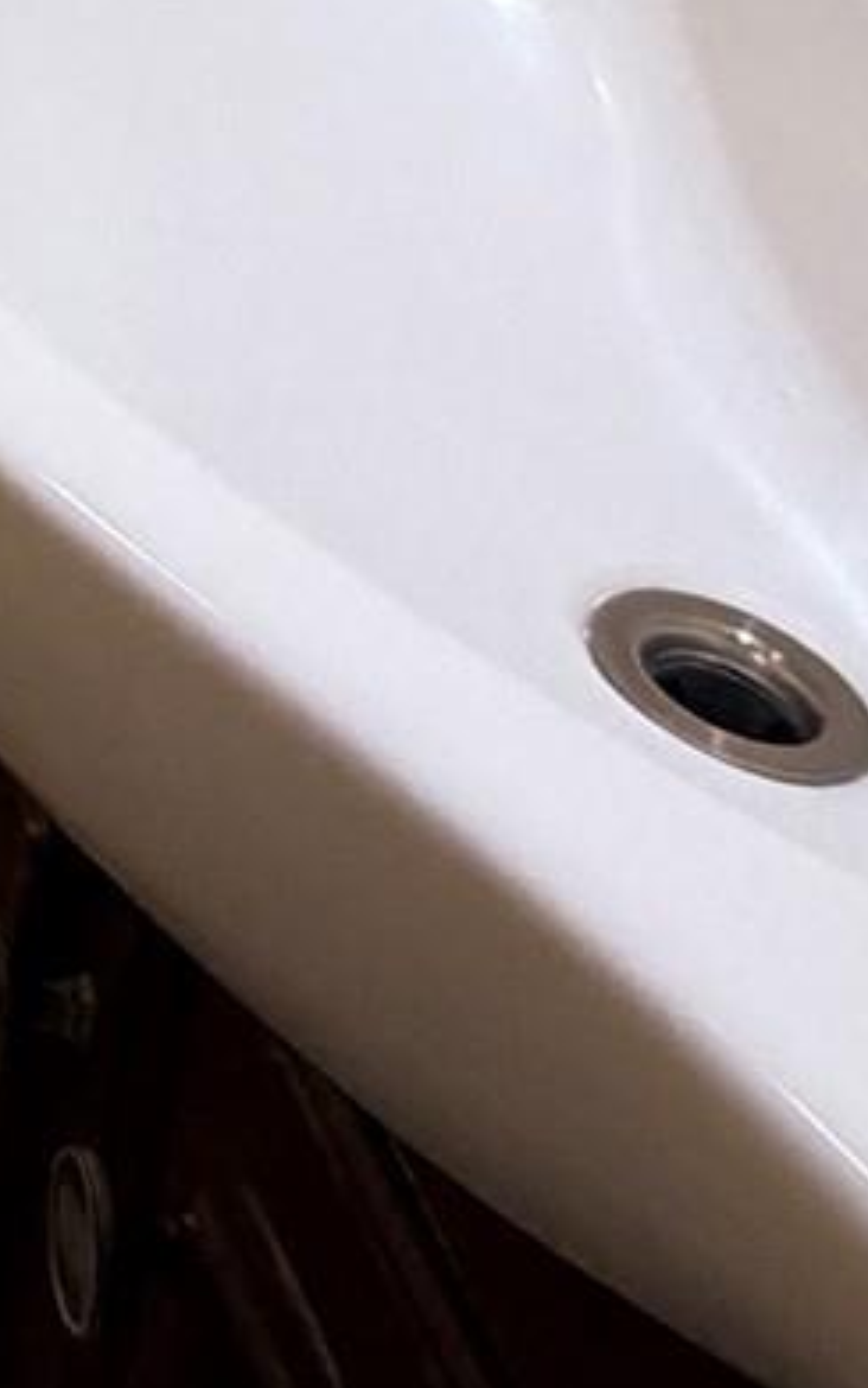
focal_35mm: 78
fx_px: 2950
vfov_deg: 19.1
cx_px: -1266
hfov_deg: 12.7
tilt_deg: -9.9
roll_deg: -2.3
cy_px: -1206
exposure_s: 1/120
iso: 320
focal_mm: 2.22
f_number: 2.2
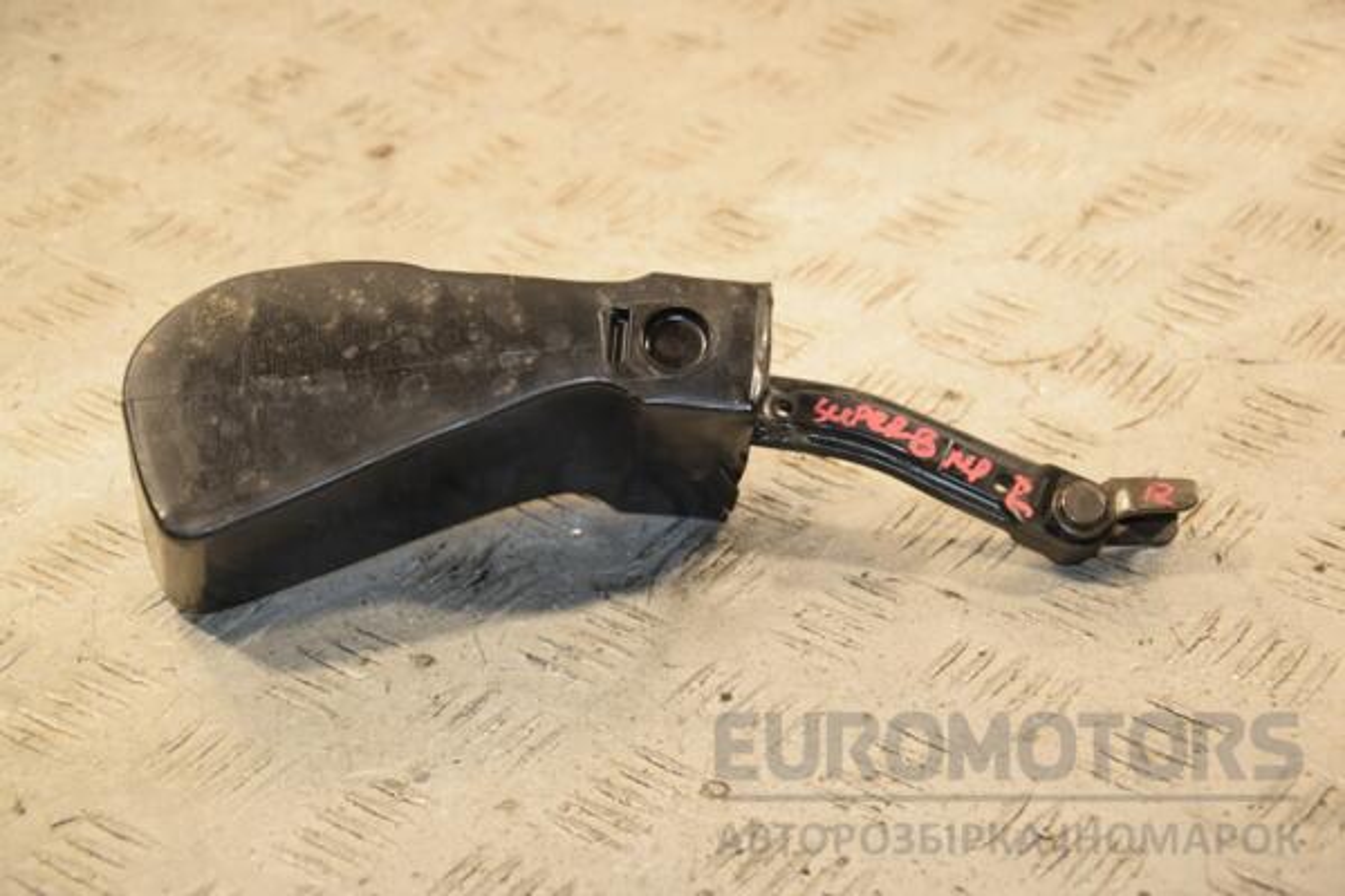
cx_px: 672
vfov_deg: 13.8
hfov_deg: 20.6
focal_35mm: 99
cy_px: 448
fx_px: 3698
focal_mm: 66
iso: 800
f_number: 6.3
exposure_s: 1/200
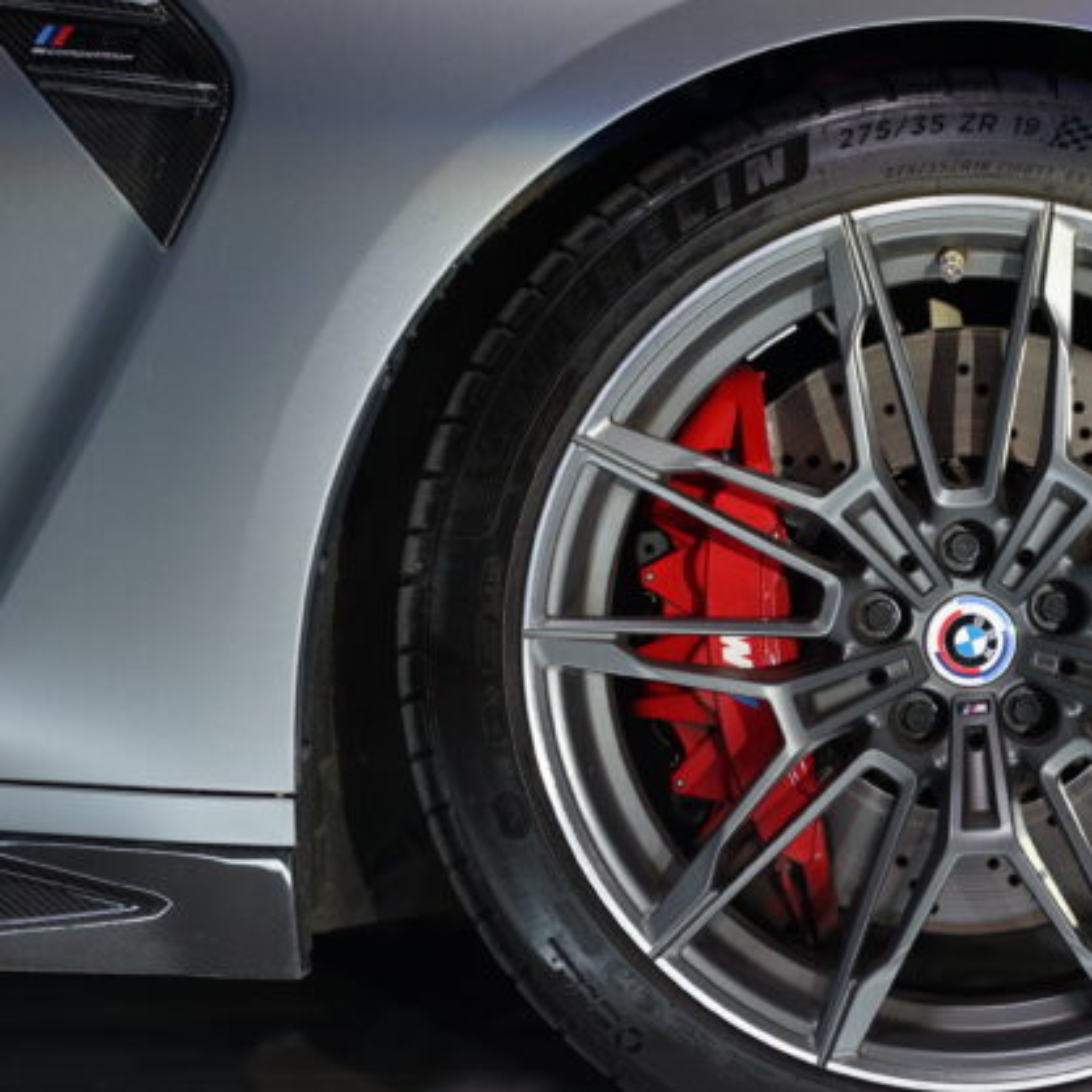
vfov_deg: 17.7
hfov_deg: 17.5
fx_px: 3501
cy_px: 644
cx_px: 985
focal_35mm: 98
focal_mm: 62.7
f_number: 3.2
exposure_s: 1/80
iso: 640
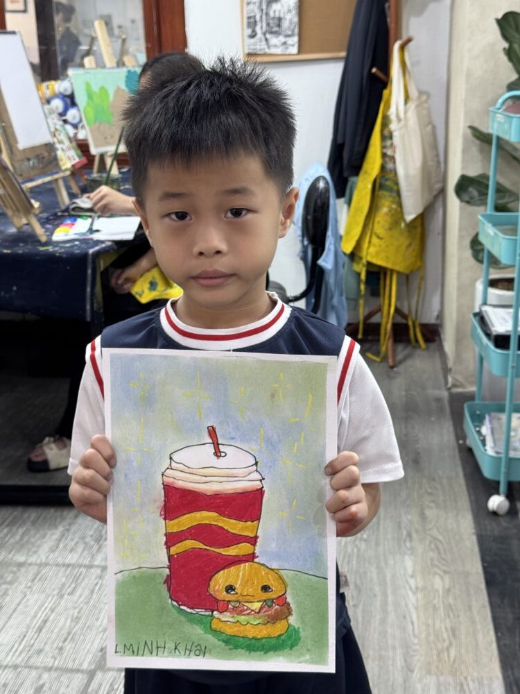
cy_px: 347
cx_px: 260
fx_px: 961
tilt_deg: -17.0
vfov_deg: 39.7
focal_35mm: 48
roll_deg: +1.7
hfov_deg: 30.3
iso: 100
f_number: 1.78
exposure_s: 1/50
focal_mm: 6.76
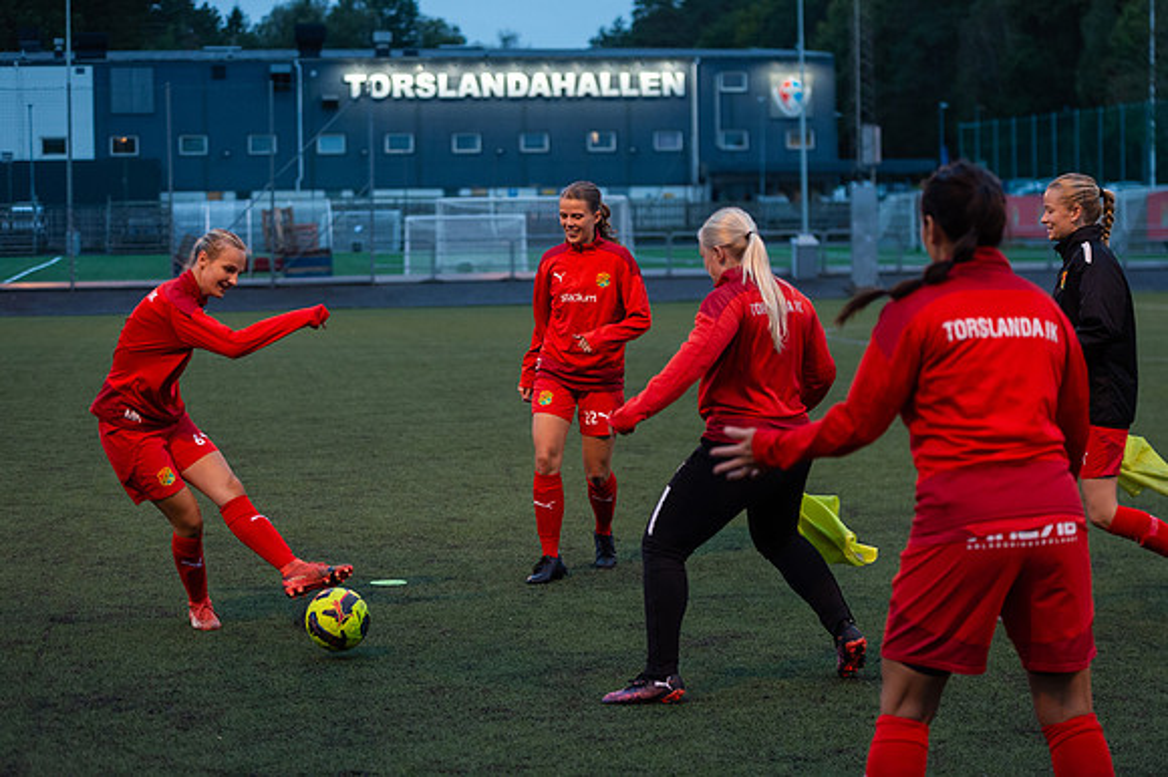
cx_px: 584
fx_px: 2789
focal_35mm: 86
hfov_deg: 23.7
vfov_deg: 15.9
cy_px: 388
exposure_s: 1/640
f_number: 3.2
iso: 2200
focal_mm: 86
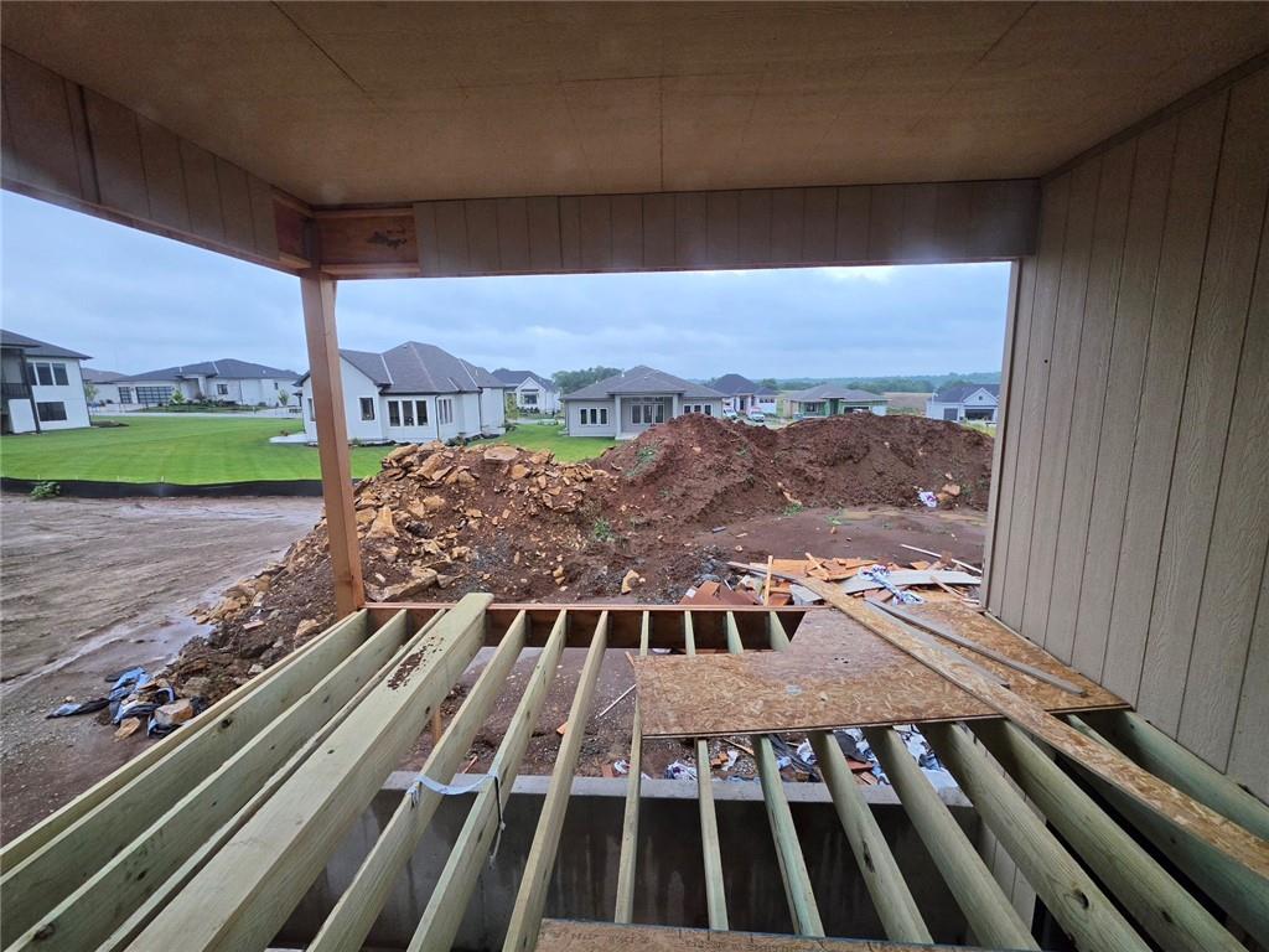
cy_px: 476
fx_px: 477
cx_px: 634
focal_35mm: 13
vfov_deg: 89.9
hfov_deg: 106.2
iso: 100
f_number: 1.9
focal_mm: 2.2
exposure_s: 1/2000
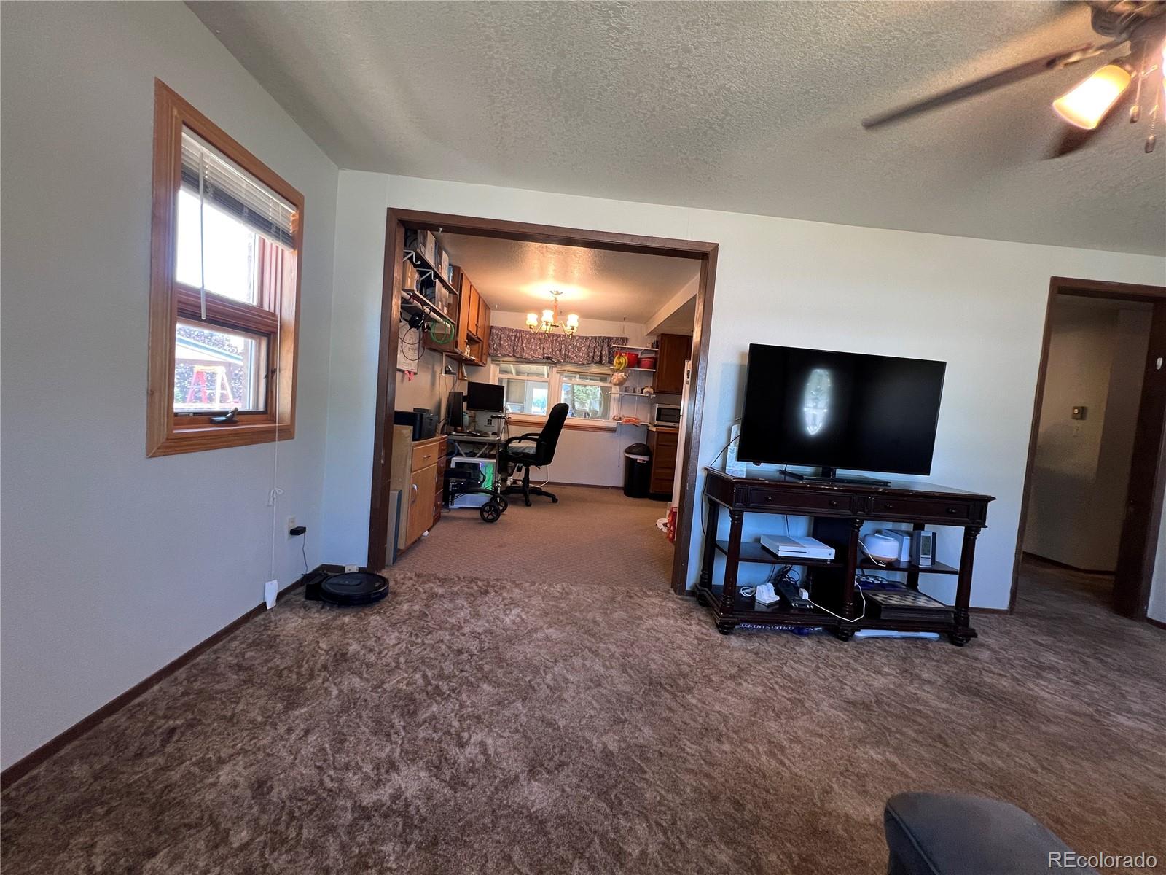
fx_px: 438
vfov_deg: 89.9
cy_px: 438
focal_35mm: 13
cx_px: 583
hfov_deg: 106.2
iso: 200
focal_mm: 1.57
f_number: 1.8
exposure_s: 1/60
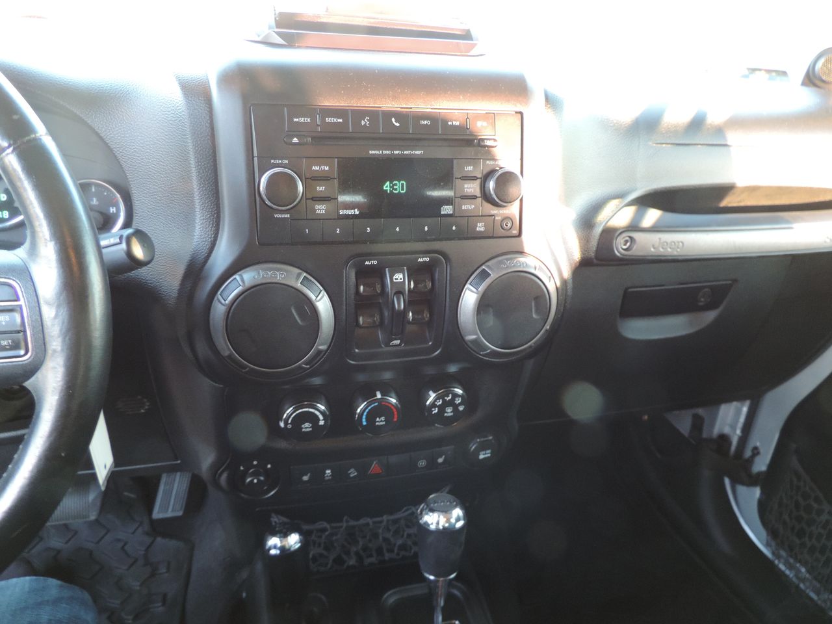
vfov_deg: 56.8
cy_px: 312
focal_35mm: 24
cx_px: 416
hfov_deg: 71.6
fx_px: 577
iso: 400
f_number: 3
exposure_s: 1/13
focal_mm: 4.3
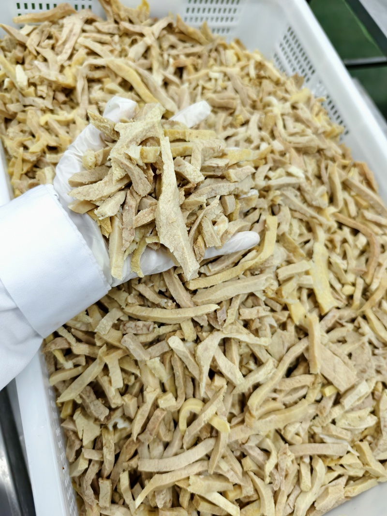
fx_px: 343
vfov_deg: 73.9
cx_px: 194
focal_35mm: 23
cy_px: 258
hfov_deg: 58.9
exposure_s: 1/500
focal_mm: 5.6
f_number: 1.57
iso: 2134
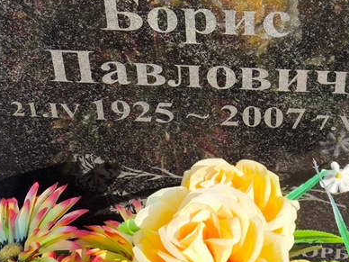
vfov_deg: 14.3
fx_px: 1038
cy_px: 37
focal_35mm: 103
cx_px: 218
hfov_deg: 19.0
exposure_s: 1/1118
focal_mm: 4.71
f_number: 1.7
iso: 50
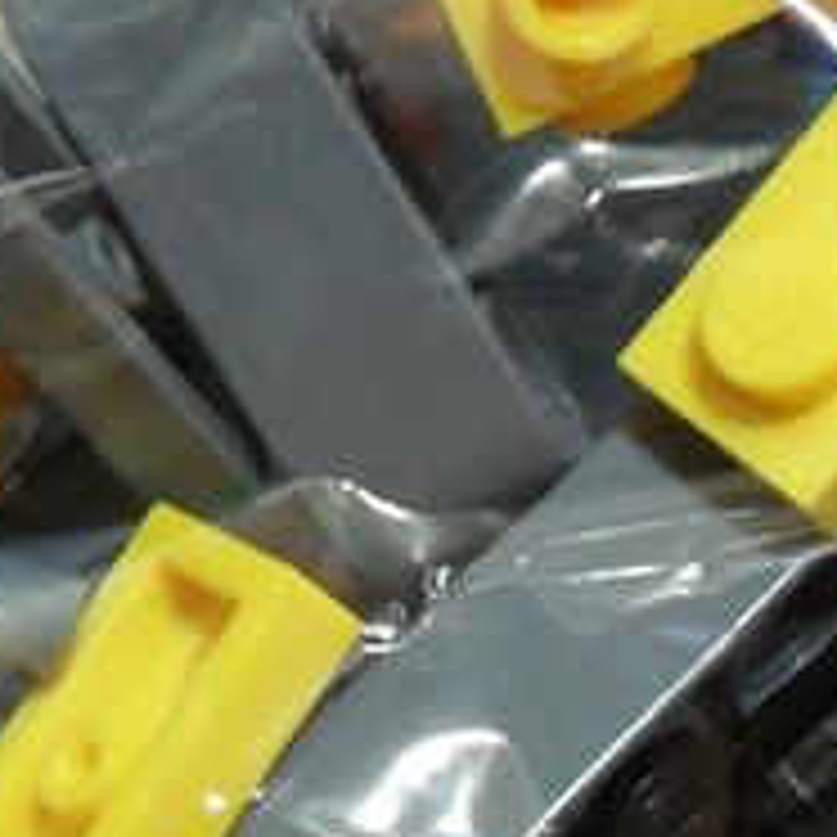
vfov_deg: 13.1
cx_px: 508
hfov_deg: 13.1
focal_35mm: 133
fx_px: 3638
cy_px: 364
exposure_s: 1/8
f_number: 2.8
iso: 200
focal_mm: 6.2
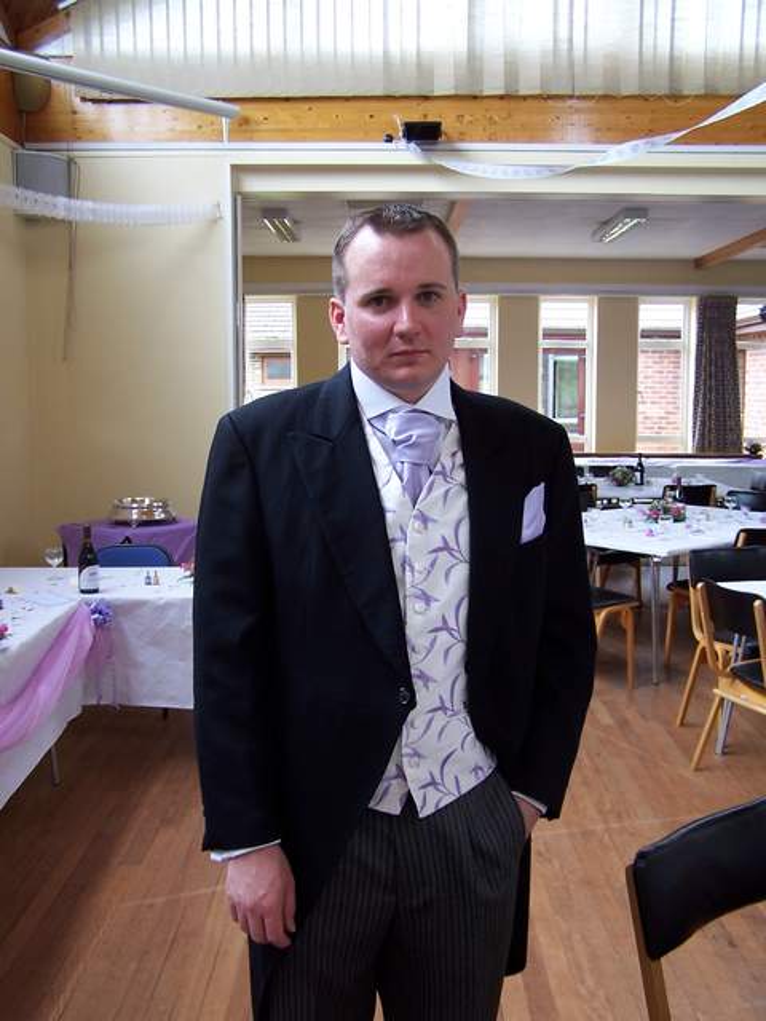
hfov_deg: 37.7
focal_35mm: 38
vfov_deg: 49.0
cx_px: 383
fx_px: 1121
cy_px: 510
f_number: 2.8
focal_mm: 6.3
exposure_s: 1/30
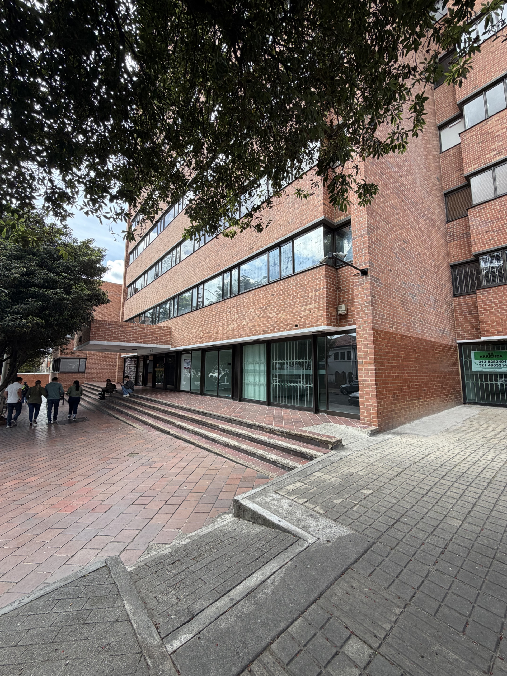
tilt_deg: +7.5
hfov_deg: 85.7
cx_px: 254
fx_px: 273
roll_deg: +0.0
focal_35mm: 14
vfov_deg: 102.1
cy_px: 338
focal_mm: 2.22
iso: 50
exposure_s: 1/306
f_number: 2.2
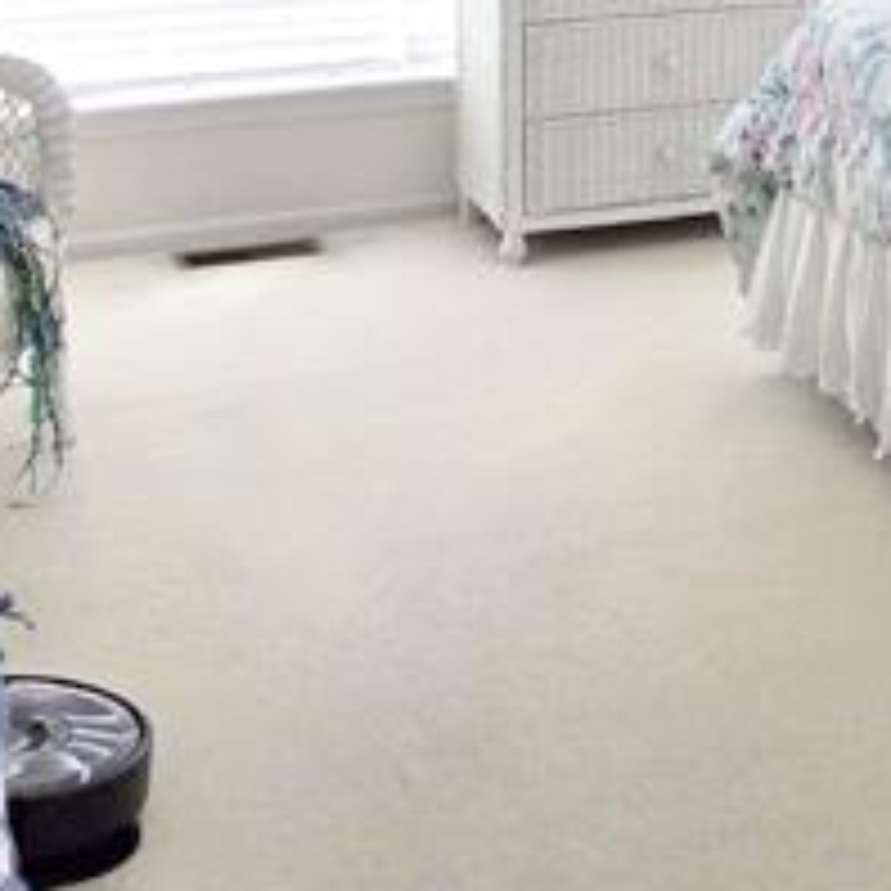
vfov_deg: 20.3
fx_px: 2301
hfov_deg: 21.1
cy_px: -225
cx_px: 904
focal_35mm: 79
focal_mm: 5.4
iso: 400
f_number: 1.8
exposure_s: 1/240
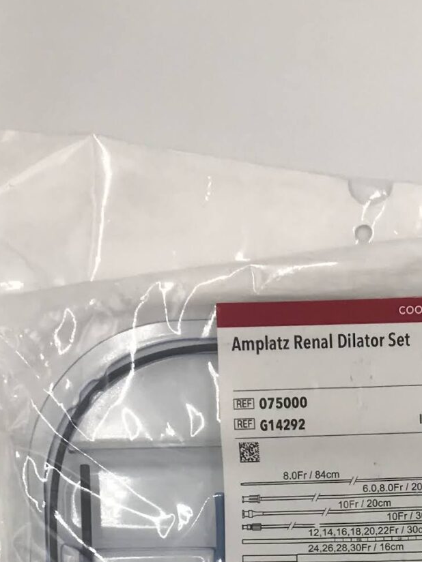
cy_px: 845
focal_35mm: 87
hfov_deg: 16.8
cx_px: 374
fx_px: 1414
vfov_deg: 19.6
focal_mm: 3.99
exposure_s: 1/256
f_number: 1.8
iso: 20
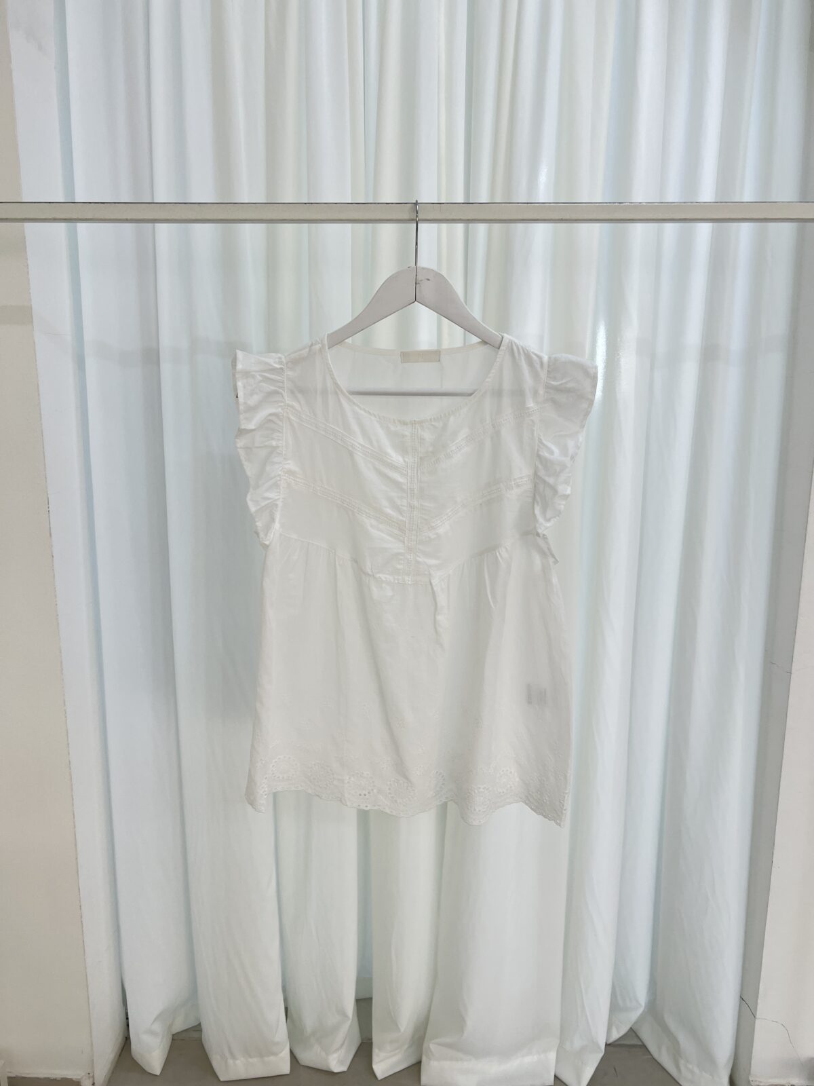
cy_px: 543
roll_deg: +0.6
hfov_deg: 53.1
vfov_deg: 67.3
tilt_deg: -11.4
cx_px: 407
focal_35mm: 26
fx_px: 815
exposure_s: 1/100
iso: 80
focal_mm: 5.7
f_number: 1.5
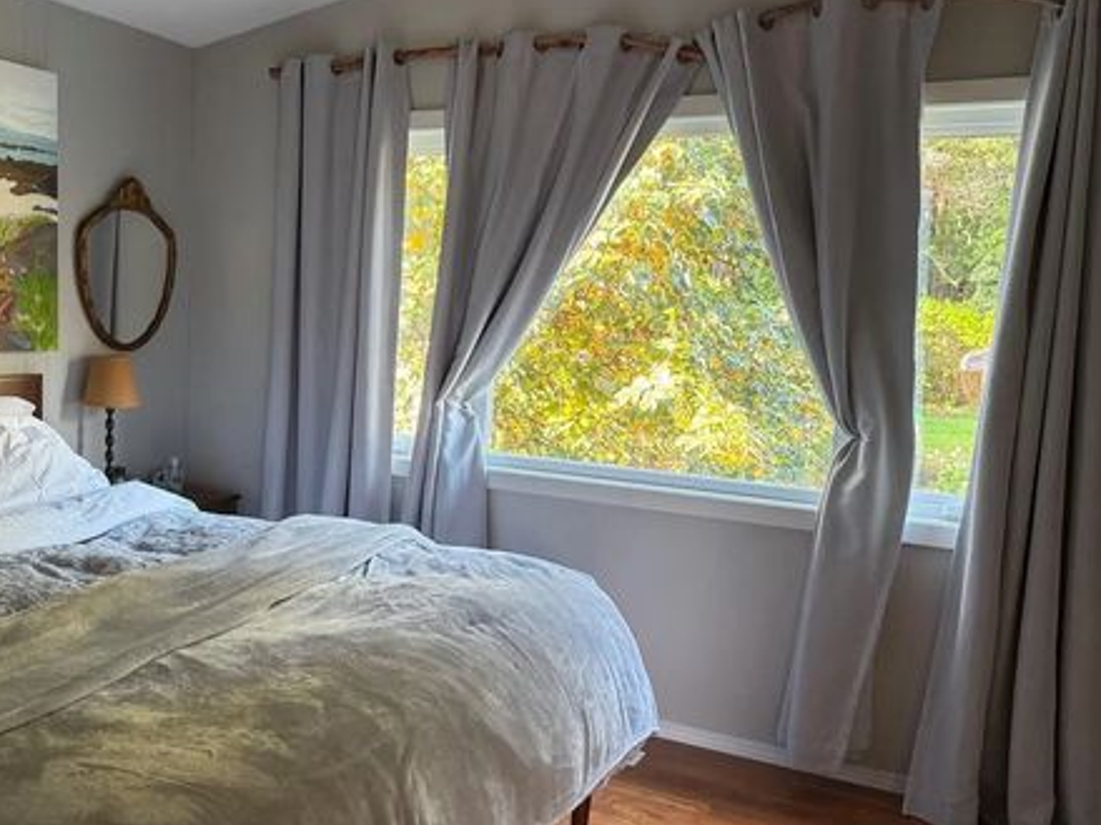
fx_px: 1113
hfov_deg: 51.0
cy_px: 429
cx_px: 311
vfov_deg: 40.7
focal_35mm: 35
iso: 250
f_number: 1.78
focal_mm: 6.76
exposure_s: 1/60
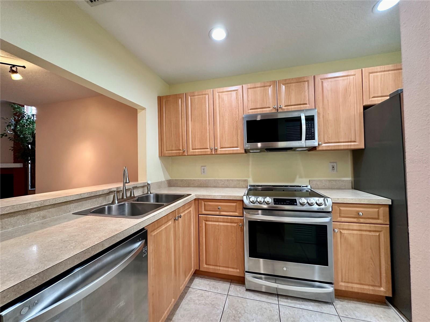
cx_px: 215
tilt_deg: +0.0
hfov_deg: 102.1
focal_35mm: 14
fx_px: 174
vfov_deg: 85.7
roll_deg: +1.6
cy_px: 161
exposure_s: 1/60
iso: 200
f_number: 2.2
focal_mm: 2.22
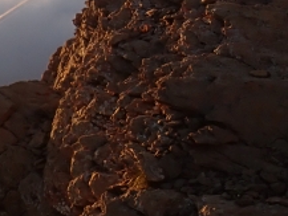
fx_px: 957
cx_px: 413
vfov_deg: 12.3
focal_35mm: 115
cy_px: -105
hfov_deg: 15.9
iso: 100
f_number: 2.8
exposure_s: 1/500
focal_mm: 4.5
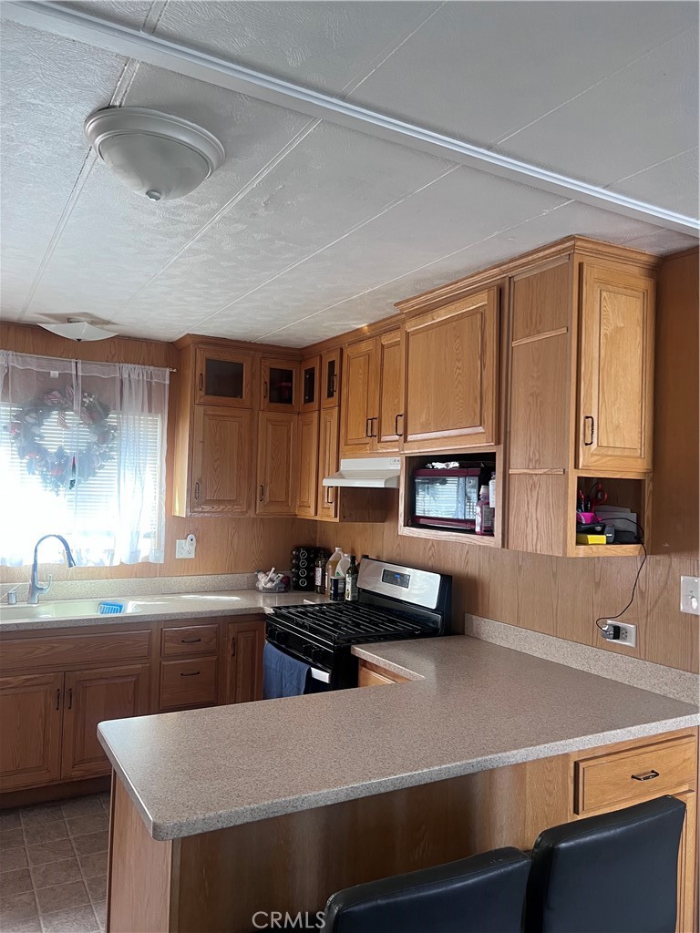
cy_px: 466
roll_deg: -2.4
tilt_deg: +1.1
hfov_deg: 53.1
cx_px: 350
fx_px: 701
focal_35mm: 26
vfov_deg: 67.3
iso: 100
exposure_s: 1/60
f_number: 1.5
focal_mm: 5.7
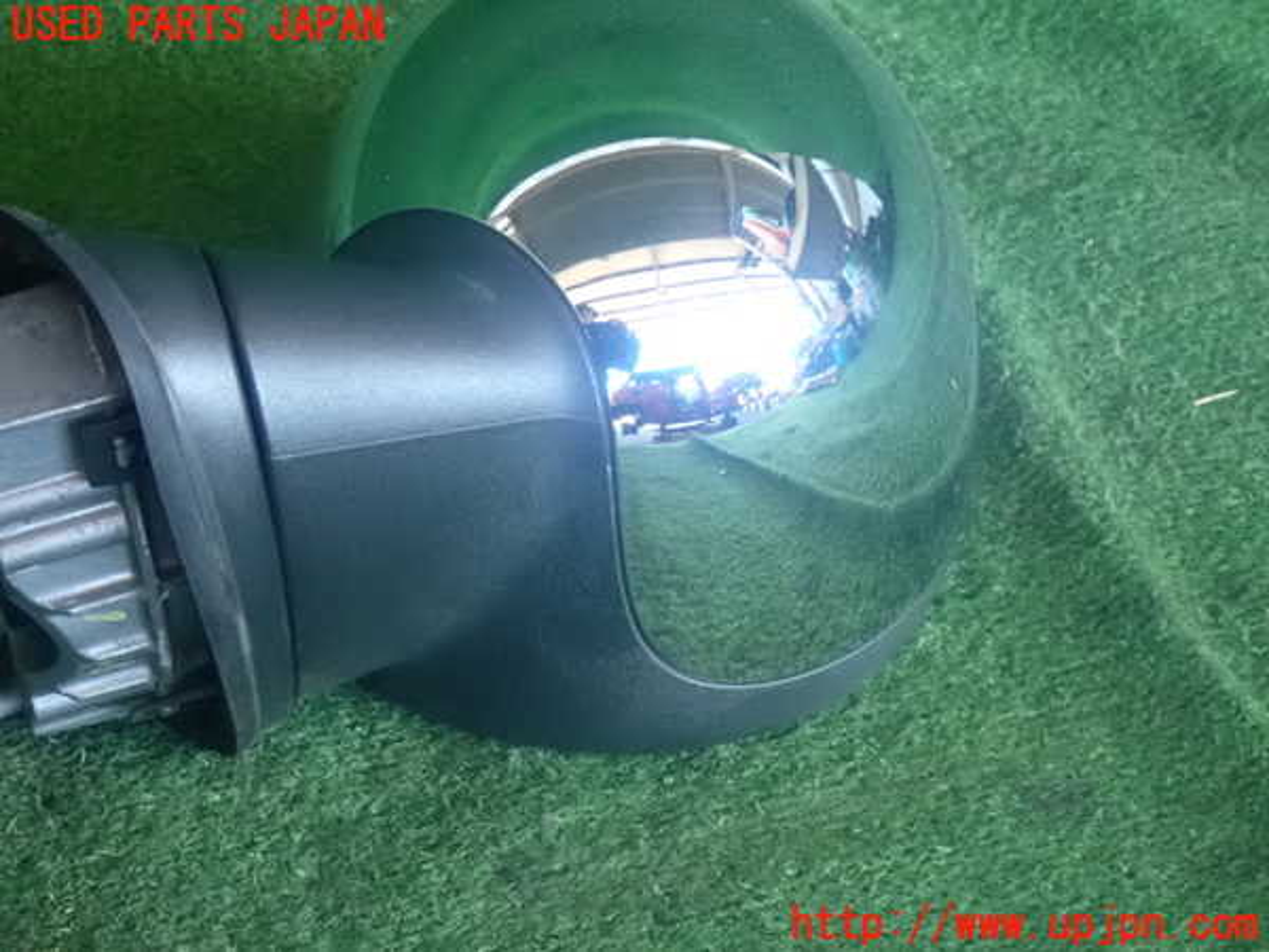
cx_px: 634
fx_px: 3666
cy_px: 476
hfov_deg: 19.6
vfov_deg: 14.8
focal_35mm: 100
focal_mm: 18
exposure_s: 1/60
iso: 1600
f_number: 4.9
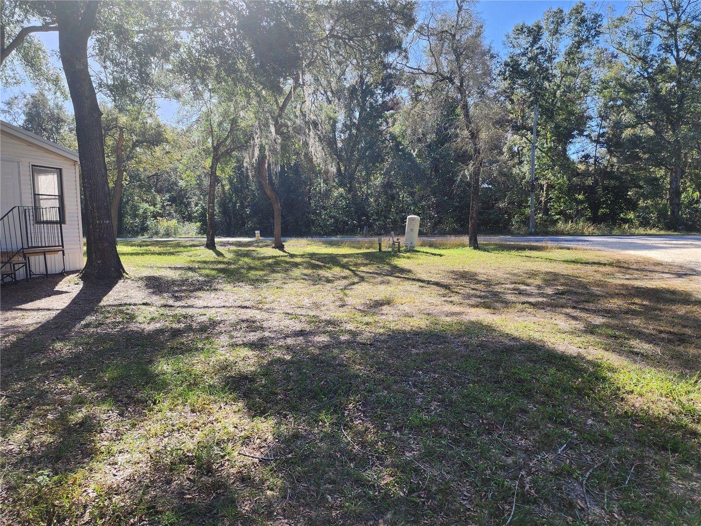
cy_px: 263
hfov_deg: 73.9
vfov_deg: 58.9
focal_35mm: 23
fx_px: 466
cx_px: 350
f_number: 1.8
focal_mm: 6.4
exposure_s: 1/362
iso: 12
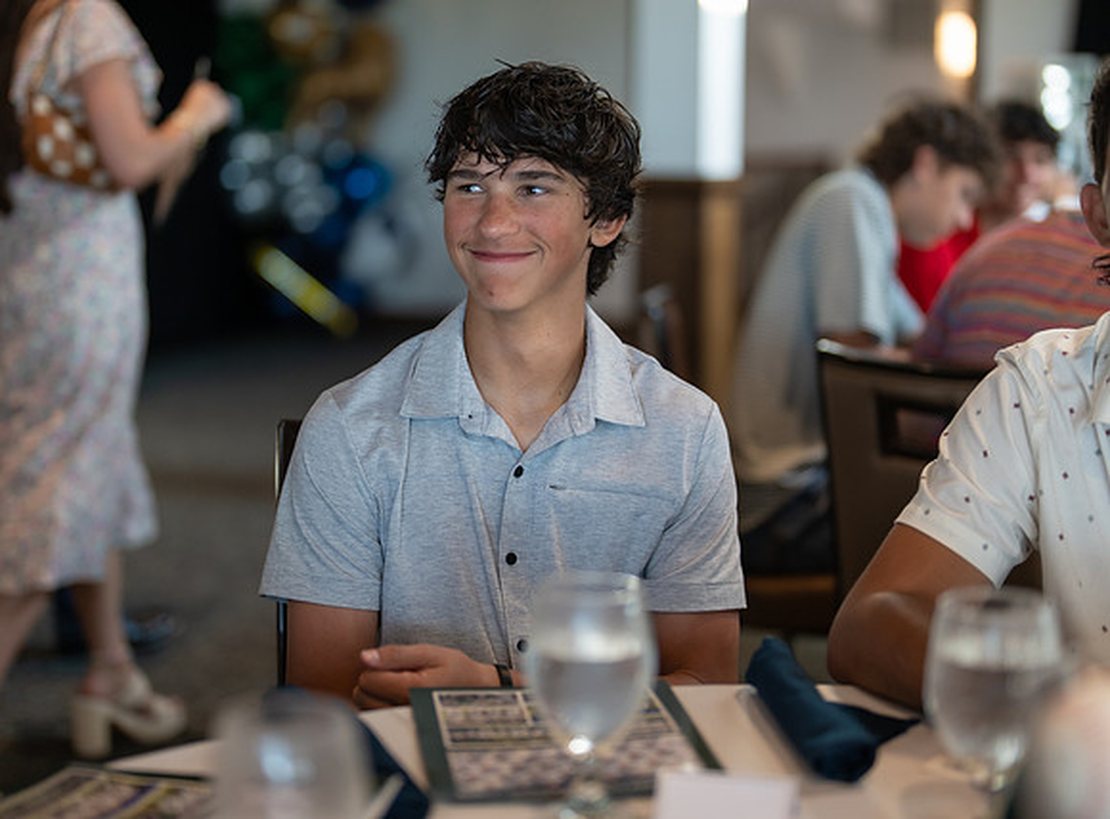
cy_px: 362
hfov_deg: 31.4
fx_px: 1972
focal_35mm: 62
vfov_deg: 23.5
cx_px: 543
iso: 250
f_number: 1.2
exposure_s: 1/320
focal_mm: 50
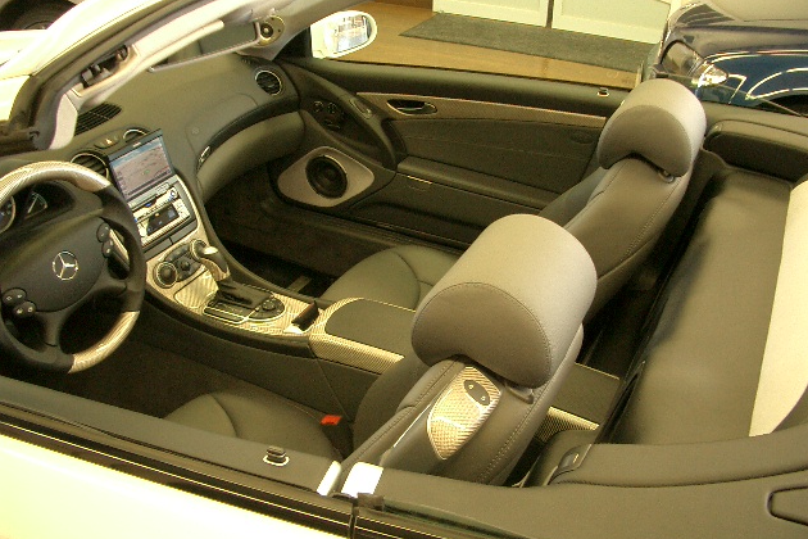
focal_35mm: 37
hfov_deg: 51.9
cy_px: 245
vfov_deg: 35.9
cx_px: 409
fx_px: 830
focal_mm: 5.8
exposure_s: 1/30
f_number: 2.6
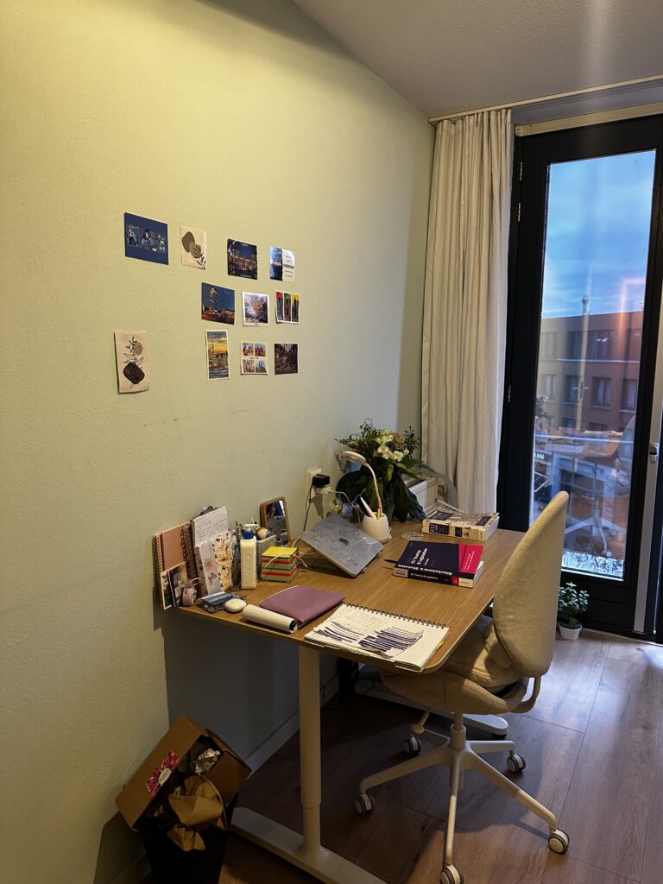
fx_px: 613
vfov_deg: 71.6
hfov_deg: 56.8
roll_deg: -0.7
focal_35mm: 24
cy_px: 442
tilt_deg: -8.3
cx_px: 332
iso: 400
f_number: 1.78
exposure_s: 1/50
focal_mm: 6.86
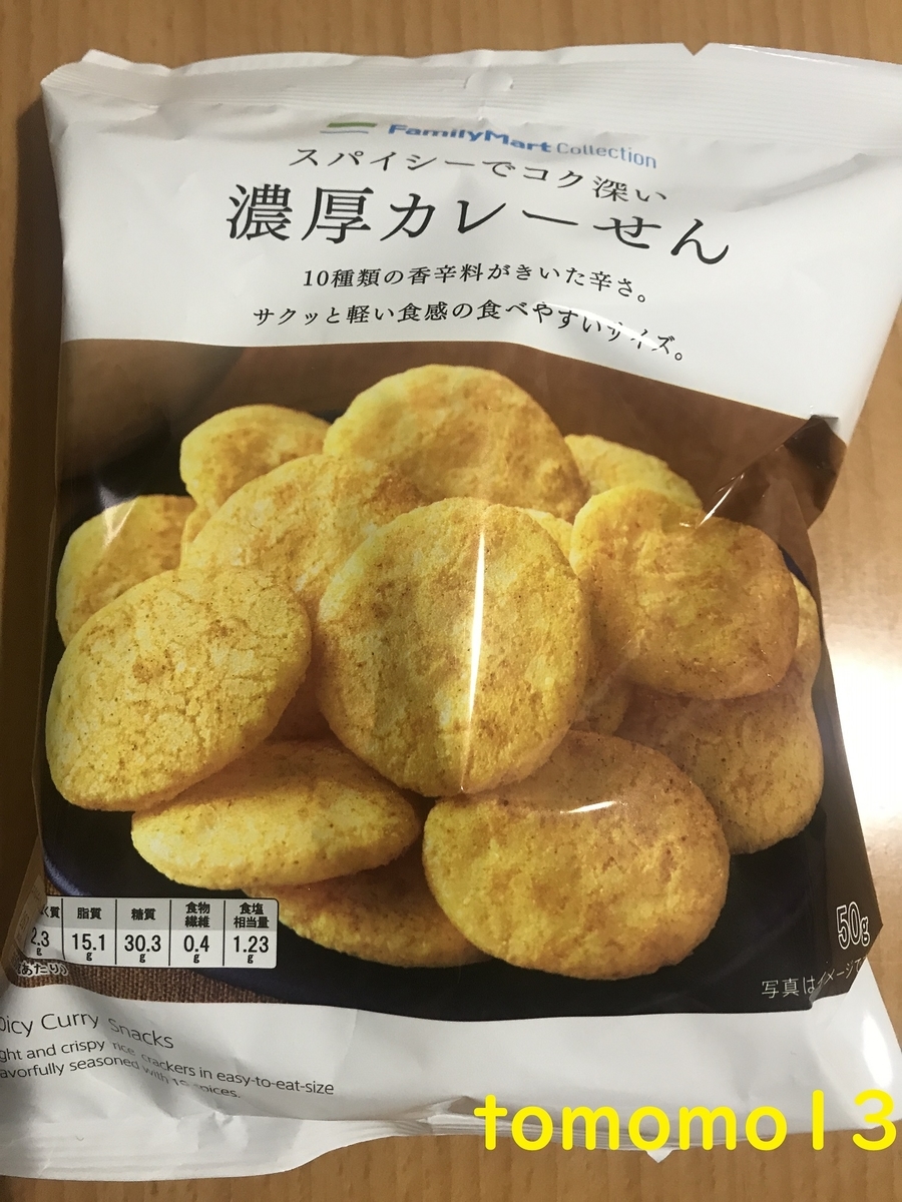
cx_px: 451
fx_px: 973
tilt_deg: -82.9
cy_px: 601
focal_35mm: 28
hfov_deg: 49.7
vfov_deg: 63.4
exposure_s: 1/17
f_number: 1.8
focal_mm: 3.99
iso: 40
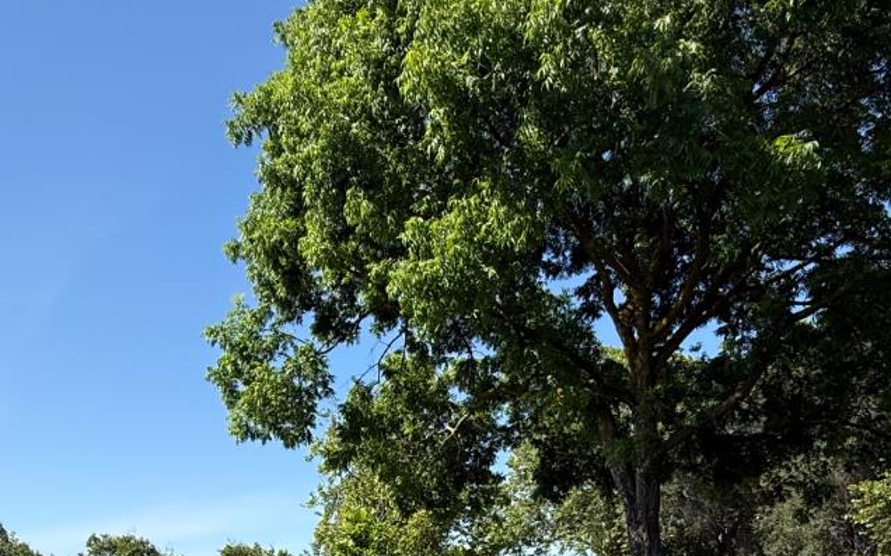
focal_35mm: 35
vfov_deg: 32.3
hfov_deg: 55.3
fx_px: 850
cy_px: 600
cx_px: 410
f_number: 2.2
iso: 50
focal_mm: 2.22
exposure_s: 1/1312
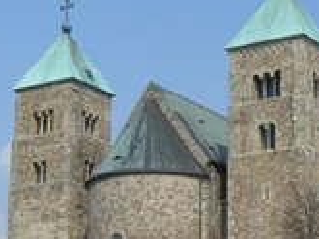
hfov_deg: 16.9
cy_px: 182
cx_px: 222
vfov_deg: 12.7
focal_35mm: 116
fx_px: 1070
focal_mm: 8.3
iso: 100
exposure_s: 1/400
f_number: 6.3
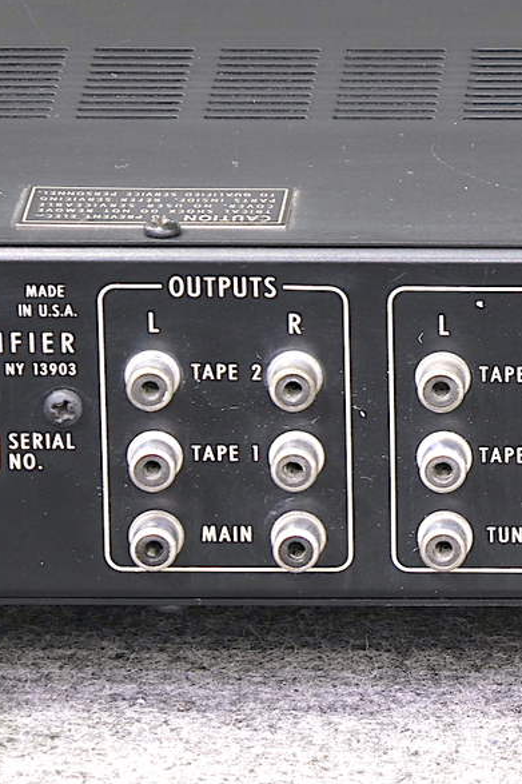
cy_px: 391
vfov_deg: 4.6
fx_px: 9814
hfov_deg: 3.0
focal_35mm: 451
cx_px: 606
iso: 100
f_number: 5.6
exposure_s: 1.3
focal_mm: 47.5
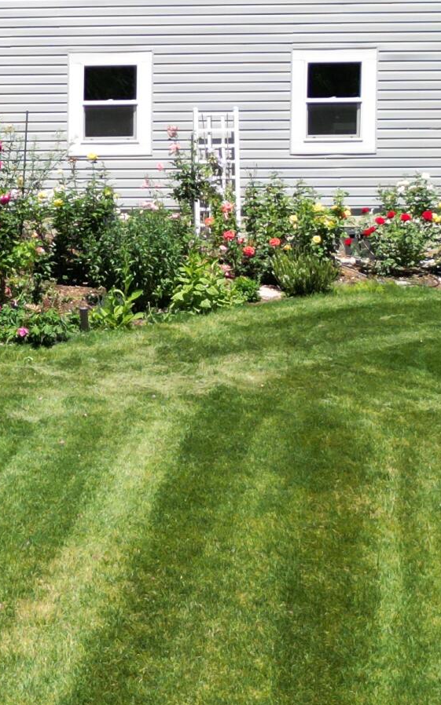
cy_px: 166
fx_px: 1635
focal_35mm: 85
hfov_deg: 13.5
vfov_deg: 24.1
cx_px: -389
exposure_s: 1/2000
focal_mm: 6.72
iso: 120
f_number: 1.7
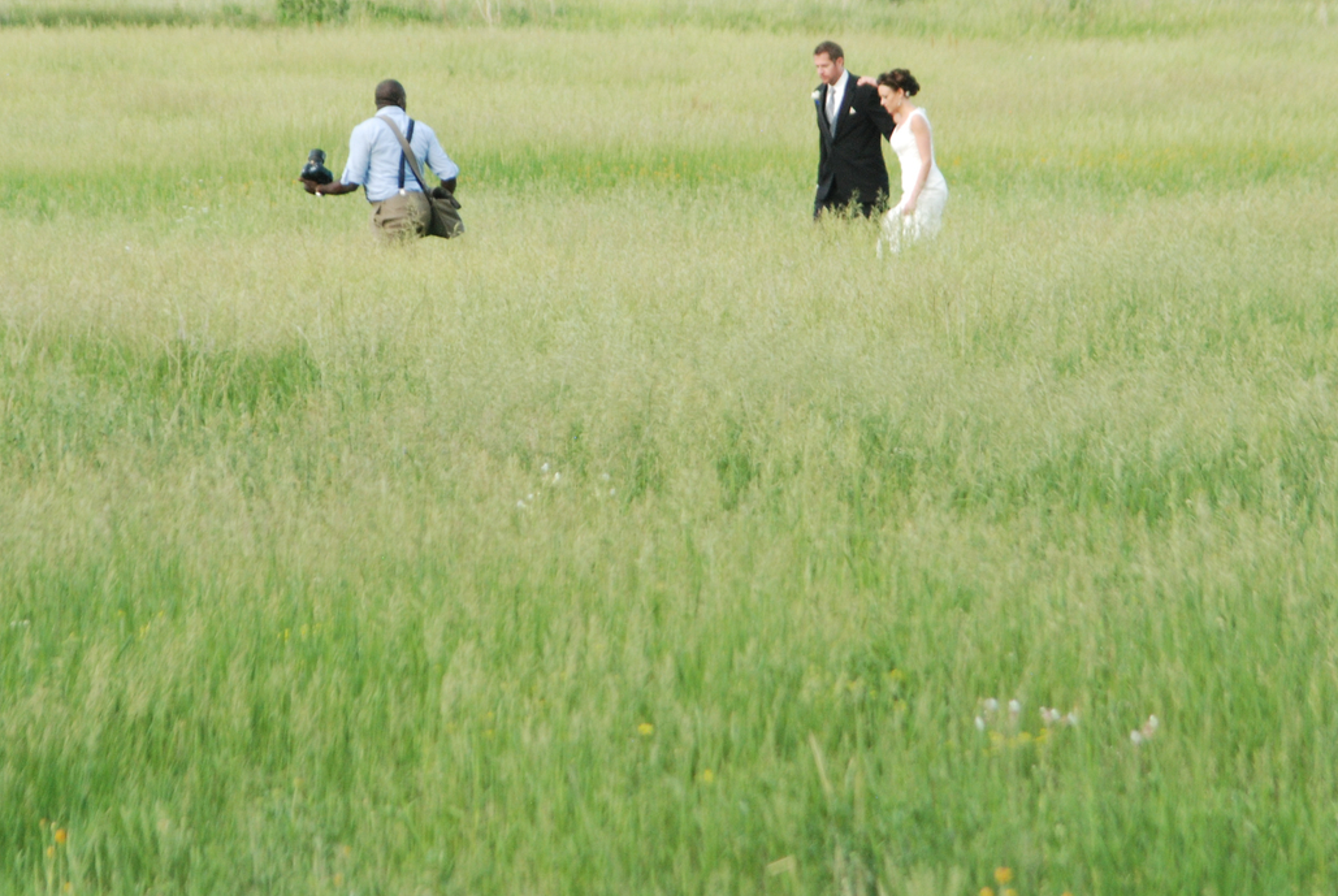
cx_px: 557
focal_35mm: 247
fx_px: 9184
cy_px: 202
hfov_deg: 8.3
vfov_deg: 5.6
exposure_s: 1/400
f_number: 5.6
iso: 500
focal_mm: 105
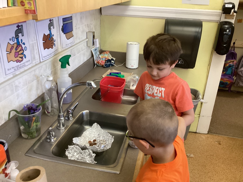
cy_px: 91
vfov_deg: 45.4
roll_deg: -1.1
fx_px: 218
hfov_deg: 58.4
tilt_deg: -24.1
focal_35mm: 31
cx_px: 122
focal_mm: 3.3
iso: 320
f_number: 2.4
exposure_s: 1/50
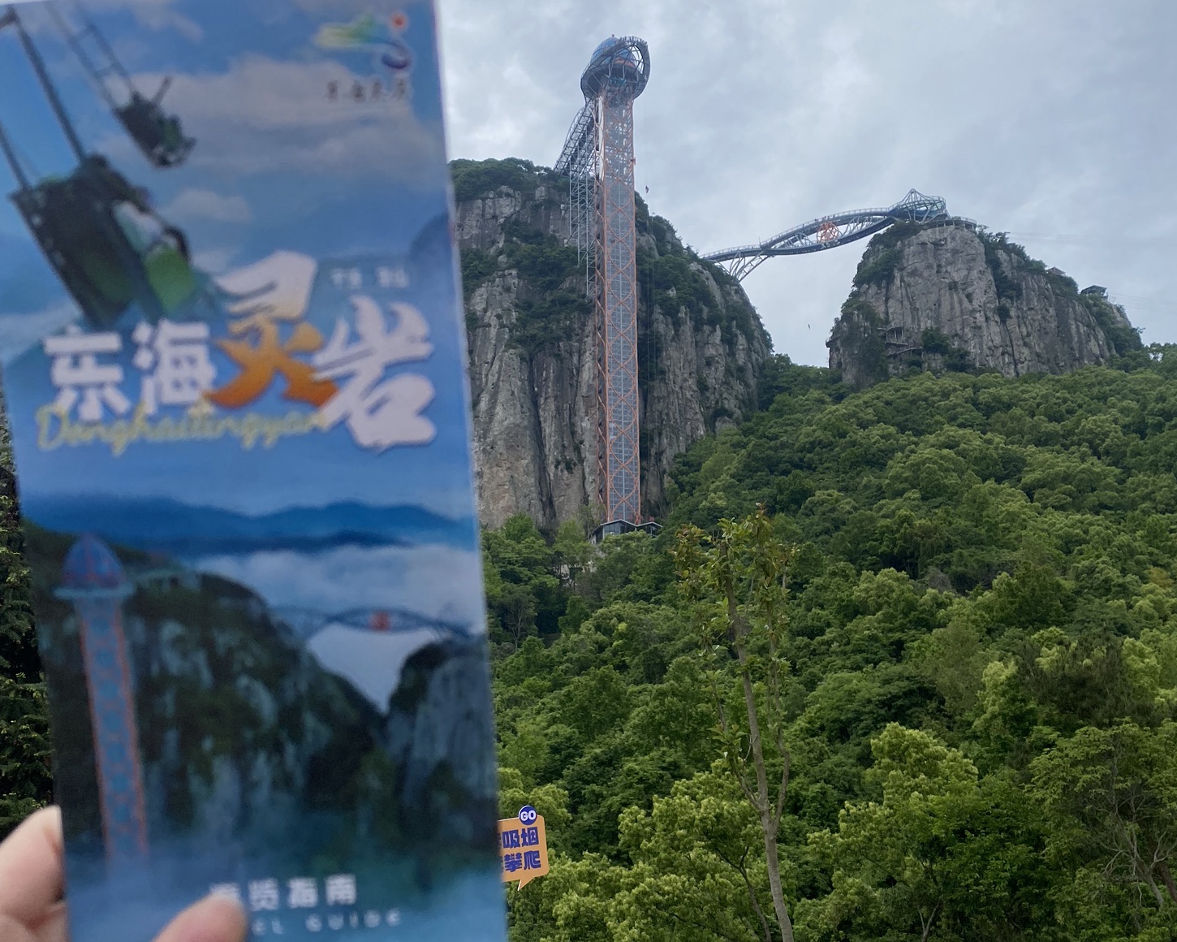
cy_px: 494
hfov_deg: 51.5
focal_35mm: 35
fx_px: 1219
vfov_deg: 42.2
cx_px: 597
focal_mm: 4.25
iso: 32
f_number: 1.8
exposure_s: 1/3610
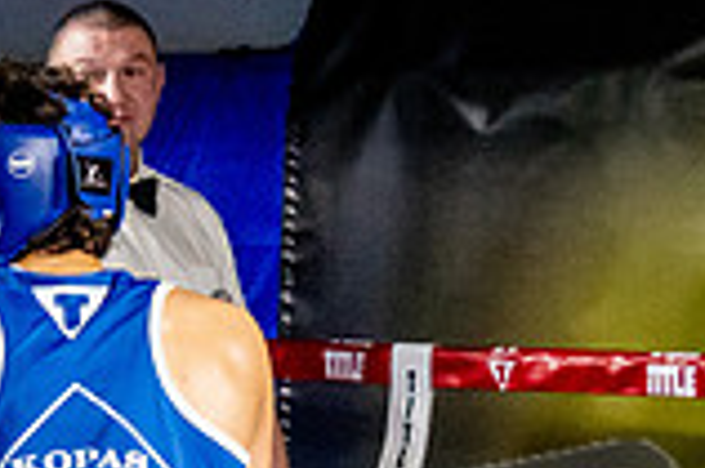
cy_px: 733
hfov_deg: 10.3
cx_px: -451
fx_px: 3736
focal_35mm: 191
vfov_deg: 7.0
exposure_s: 1/800
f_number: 2.8
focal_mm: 35
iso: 5000
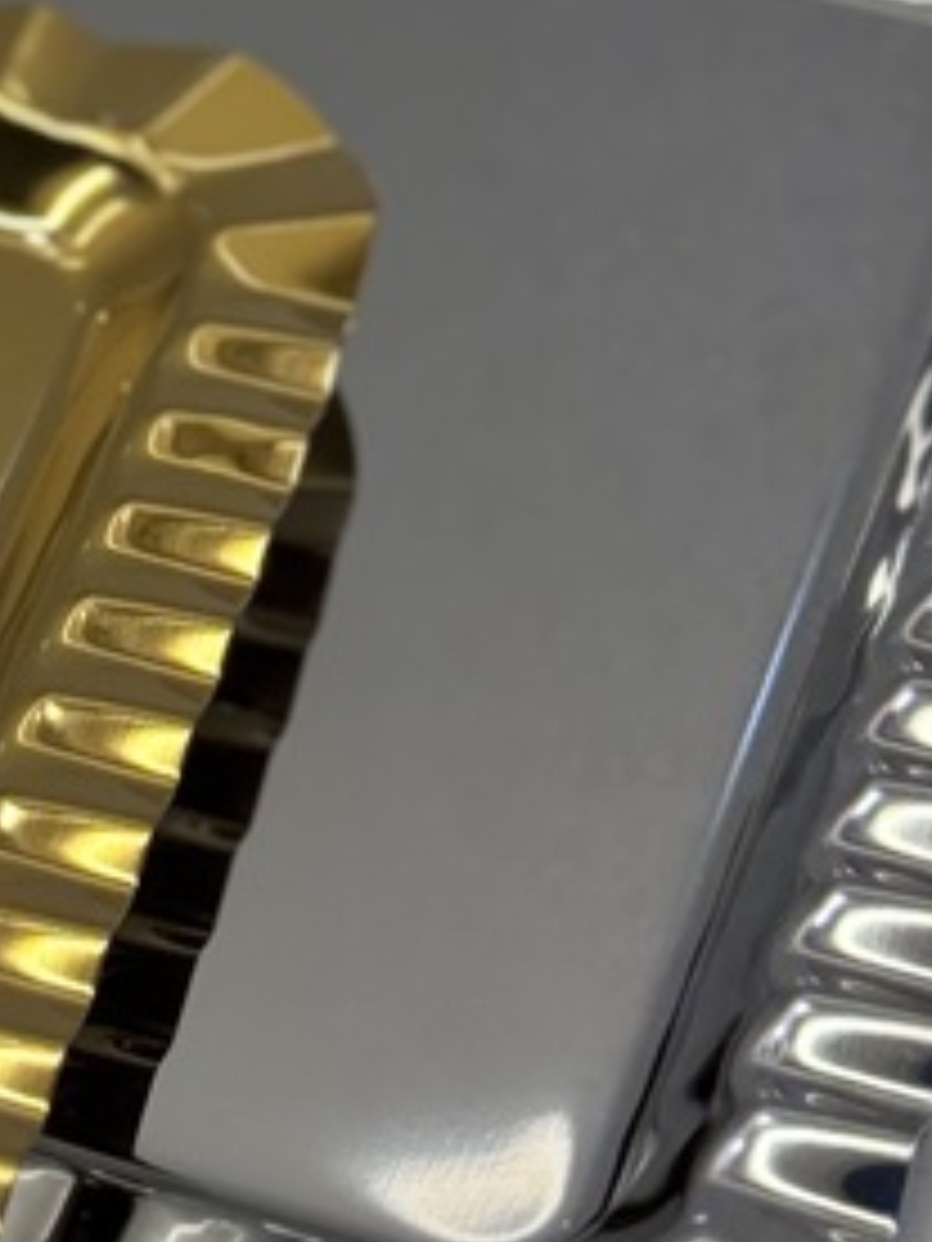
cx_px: -635
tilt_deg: -32.9
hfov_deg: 8.3
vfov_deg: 11.1
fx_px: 6246
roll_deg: +0.8
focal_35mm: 174
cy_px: -387
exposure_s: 1/142
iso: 50
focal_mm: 6.76
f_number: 1.78
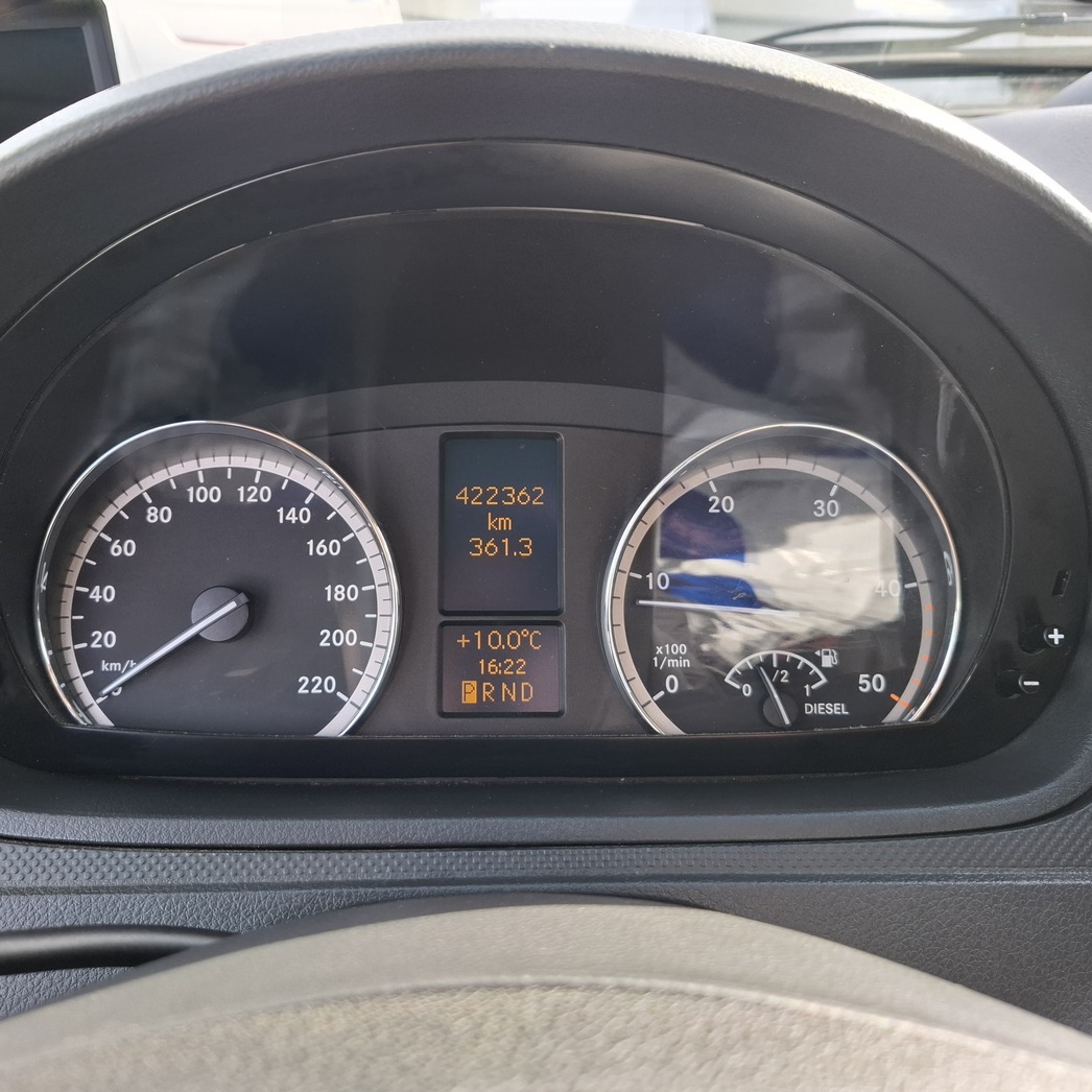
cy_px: 537
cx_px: 501
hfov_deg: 57.2
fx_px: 999
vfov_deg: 57.3
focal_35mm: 28
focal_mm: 5.54
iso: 64
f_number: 1.8
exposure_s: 1/100
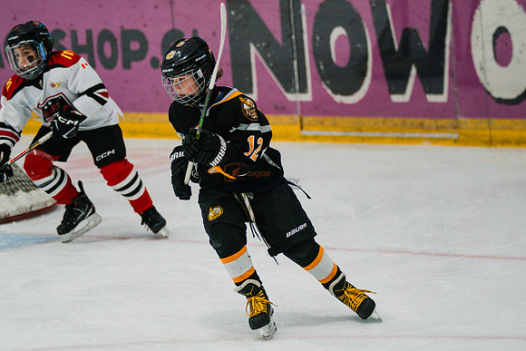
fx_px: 3118
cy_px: 175
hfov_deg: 9.6
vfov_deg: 6.4
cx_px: 239
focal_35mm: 213
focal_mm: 166
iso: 3200
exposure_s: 1/1600
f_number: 3.2
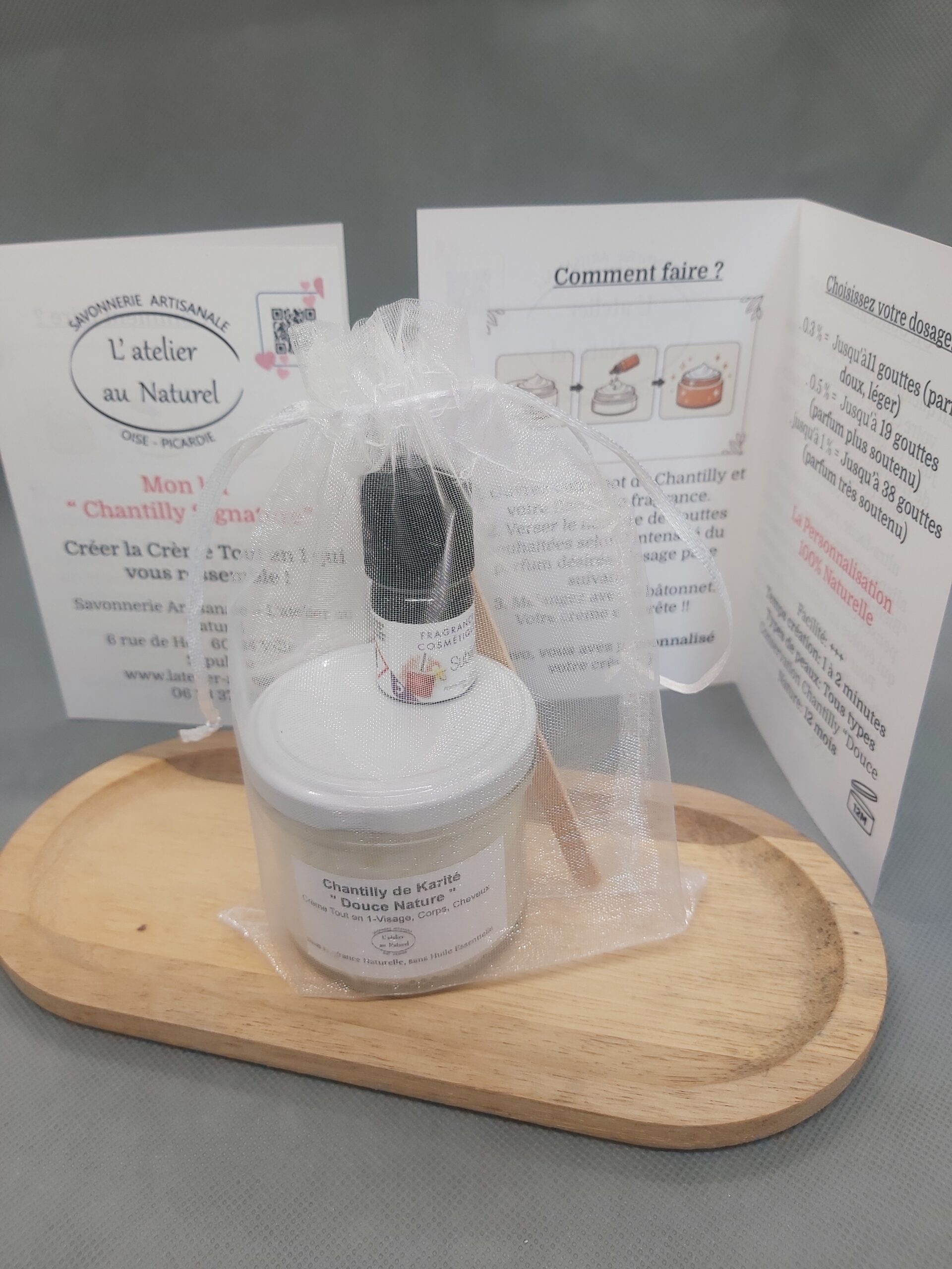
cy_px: 634
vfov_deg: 67.3
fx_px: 953
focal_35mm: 26
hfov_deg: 53.1
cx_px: 476
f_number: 1.7
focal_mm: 3.92
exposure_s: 1/100
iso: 64
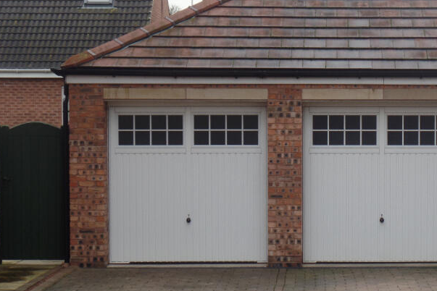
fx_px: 1372
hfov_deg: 17.9
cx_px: 367
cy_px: 140
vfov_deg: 12.1
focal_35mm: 113
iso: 80
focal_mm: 11.4
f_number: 3.6
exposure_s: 1/125
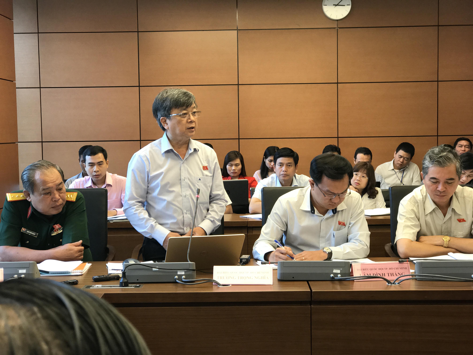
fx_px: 779
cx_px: 236
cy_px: 178
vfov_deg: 25.7
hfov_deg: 33.8
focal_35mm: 57
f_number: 2.8
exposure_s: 1/50
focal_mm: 6.6
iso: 80
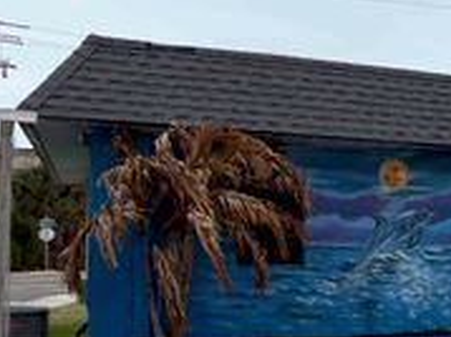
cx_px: 579
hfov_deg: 25.2
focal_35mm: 67
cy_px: 228
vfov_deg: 21.8
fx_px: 872
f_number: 1.78
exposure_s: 1/1727
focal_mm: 6.76
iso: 80
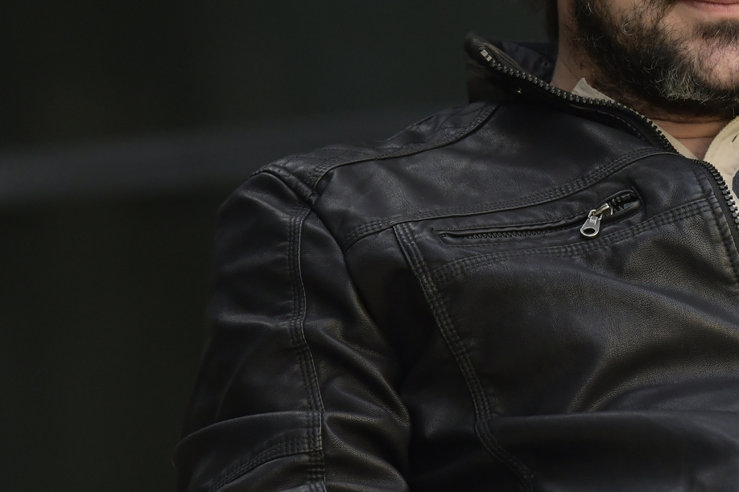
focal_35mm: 422
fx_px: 8662
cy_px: 160
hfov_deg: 4.9
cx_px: 605
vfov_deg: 3.3
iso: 1000
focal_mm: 155
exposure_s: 1/640
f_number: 4.5
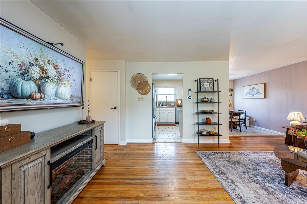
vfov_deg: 81.1
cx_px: 154
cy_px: 102
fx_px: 119
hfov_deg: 104.3
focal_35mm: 14
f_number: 8
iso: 2000
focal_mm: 14
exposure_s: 1/50
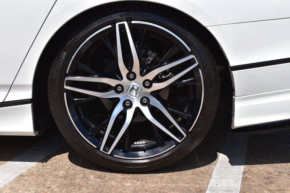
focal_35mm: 45
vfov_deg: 29.8
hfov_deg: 43.6
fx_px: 362
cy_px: 96
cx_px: 145
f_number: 11
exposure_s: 1/500
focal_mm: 30
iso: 250
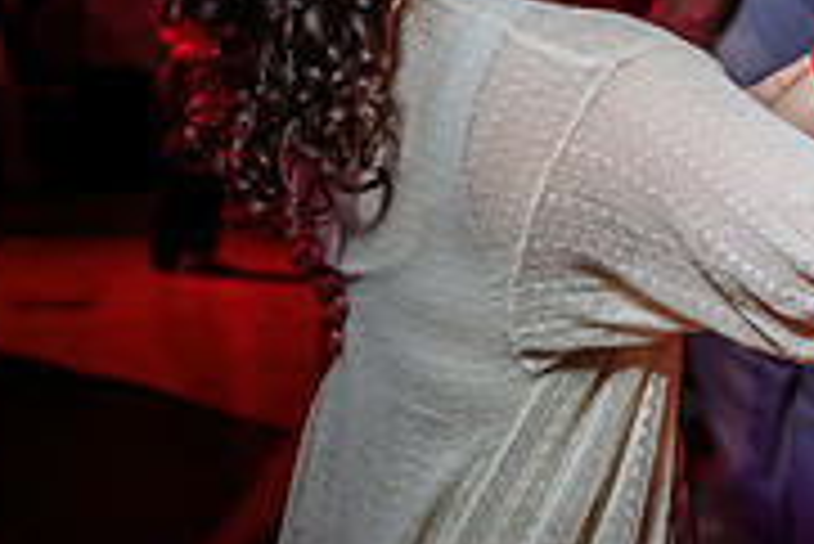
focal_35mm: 94
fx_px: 2127
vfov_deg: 14.5
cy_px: 114
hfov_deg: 19.8
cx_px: 1075
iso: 800
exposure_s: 1/100
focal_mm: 24
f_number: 1.8
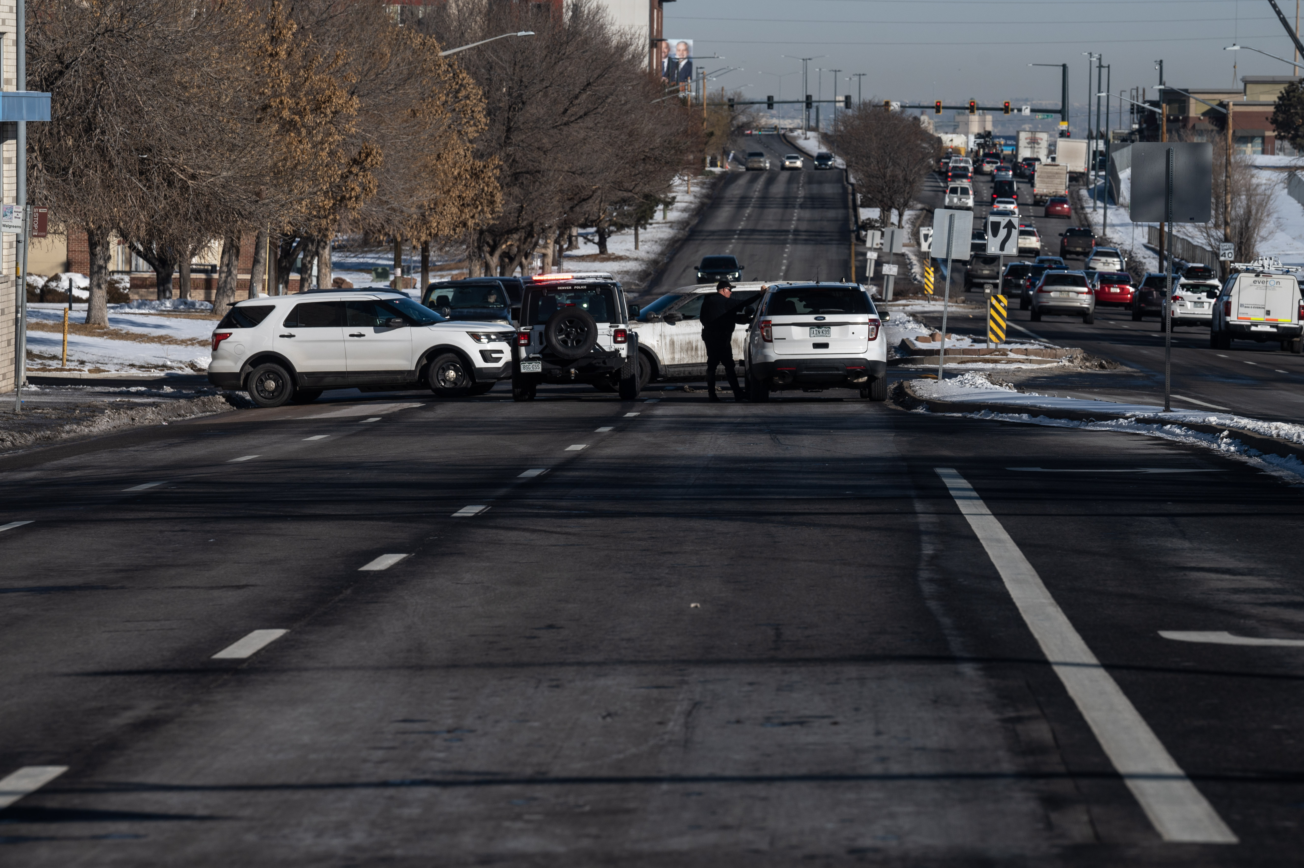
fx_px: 8543
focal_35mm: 236
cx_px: 727
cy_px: 405
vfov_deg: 5.8
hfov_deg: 8.7
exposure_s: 1/1000
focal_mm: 200
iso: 100
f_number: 8
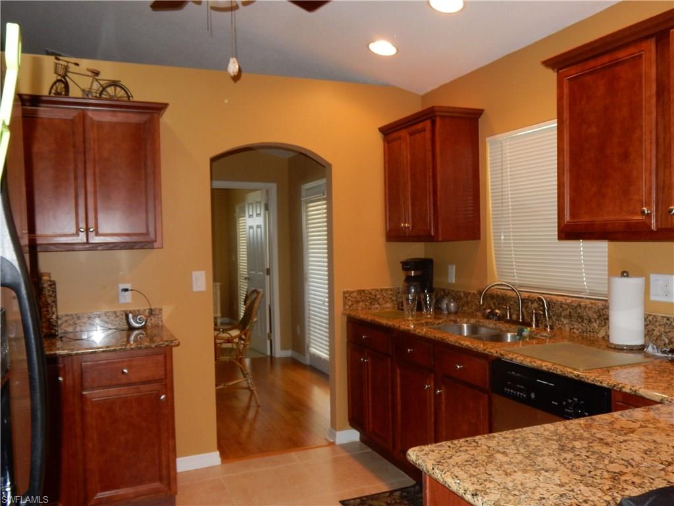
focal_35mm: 30
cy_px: 253
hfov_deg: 60.0
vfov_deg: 46.8
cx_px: 337
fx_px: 584
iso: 280
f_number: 4
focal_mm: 5.4
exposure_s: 1/30
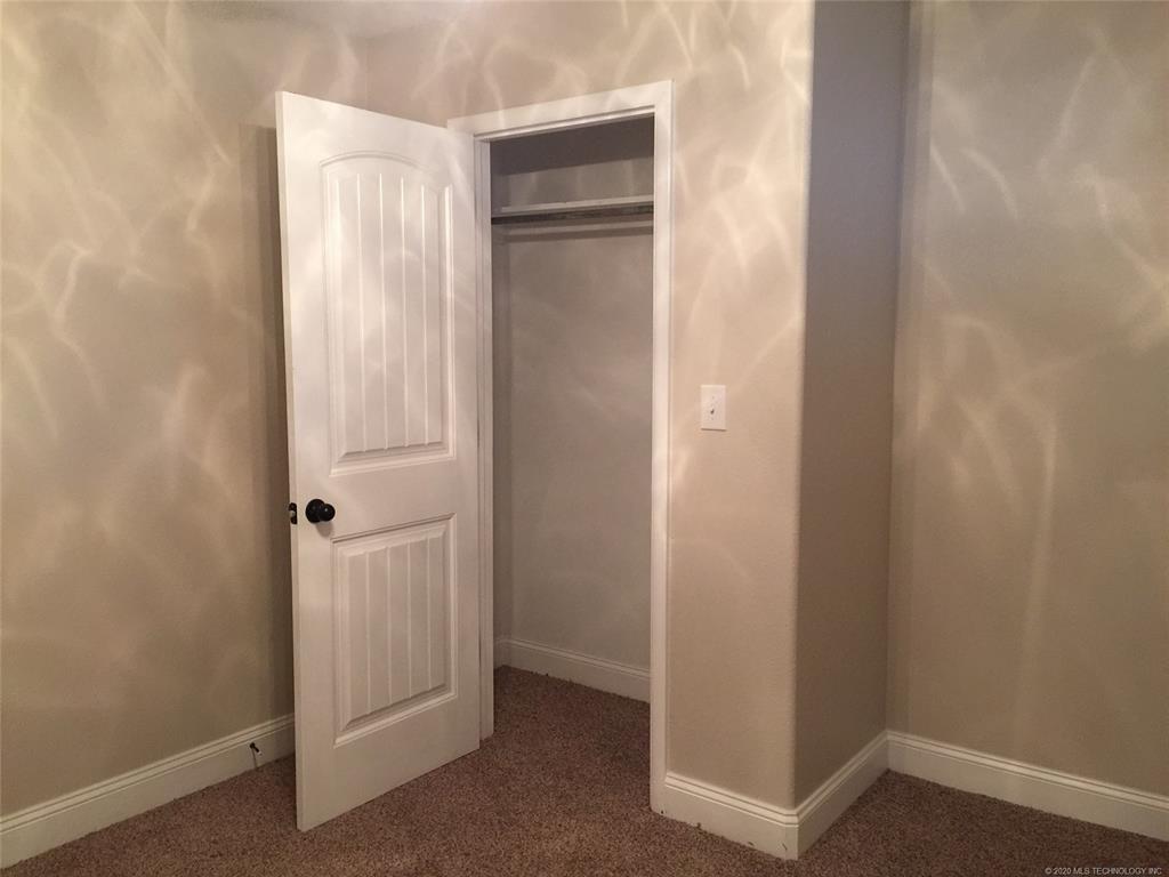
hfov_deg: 61.7
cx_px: 584
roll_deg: +0.0
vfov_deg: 48.2
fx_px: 979
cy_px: 438
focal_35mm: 29
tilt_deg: -5.8
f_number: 2.2
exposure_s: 1/15
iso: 100
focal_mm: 4.15
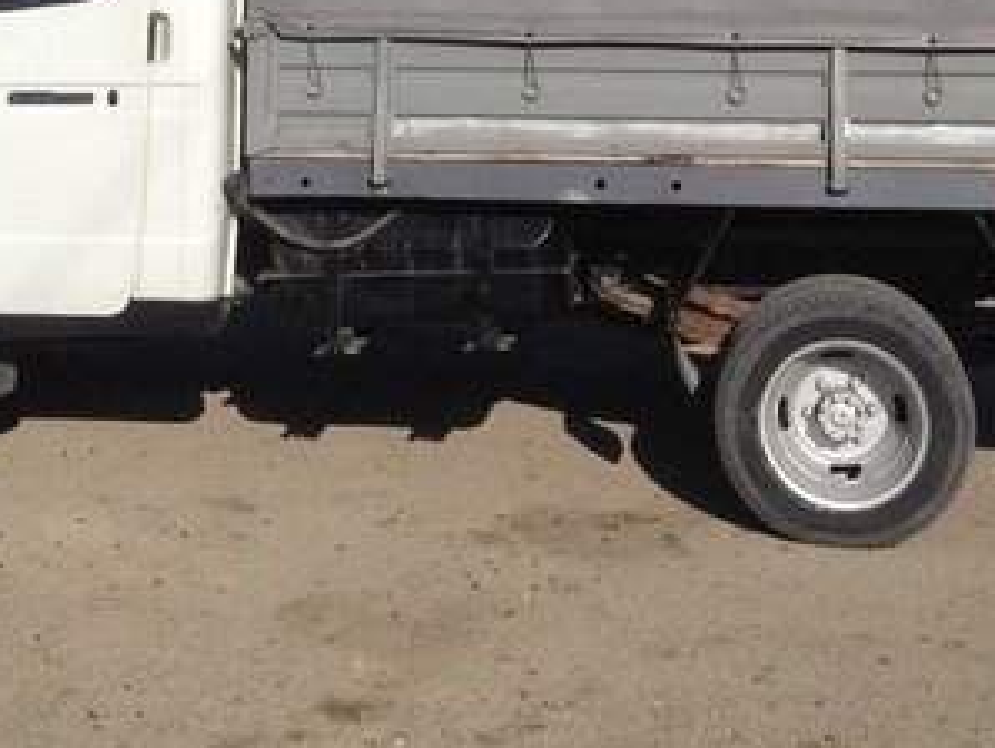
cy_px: -75
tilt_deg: +0.4
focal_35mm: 73
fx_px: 2100
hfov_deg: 26.7
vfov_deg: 19.4
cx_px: 528
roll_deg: -2.5
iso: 50
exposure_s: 1/3012
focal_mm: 4.12
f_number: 2.4
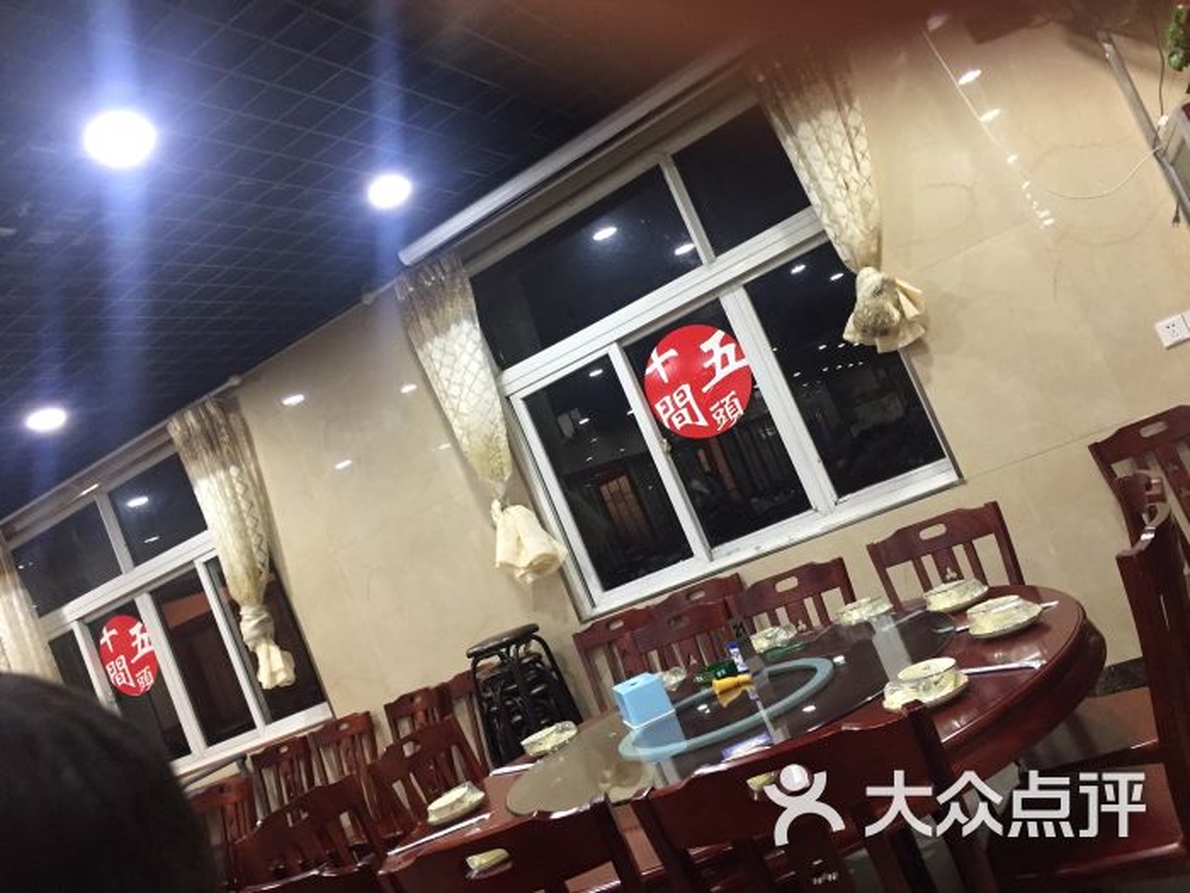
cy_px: 446
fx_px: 997
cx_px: 595
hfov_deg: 61.7
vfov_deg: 48.2
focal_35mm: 29
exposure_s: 1/33
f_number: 2.2
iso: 200
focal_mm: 4.15
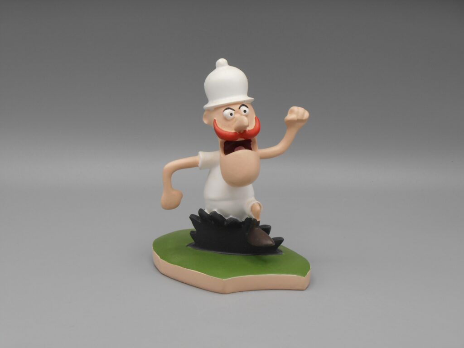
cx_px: 232
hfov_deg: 27.8
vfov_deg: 21.0
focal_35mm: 70
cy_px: 174
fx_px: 938
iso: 80
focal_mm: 12.5
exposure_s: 1/80
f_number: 4.5
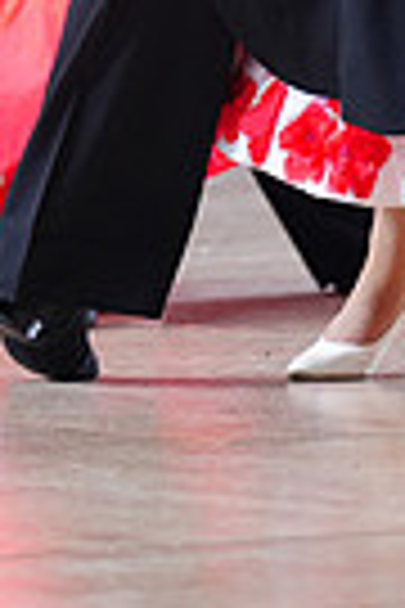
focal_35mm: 858
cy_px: -545
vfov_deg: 2.4
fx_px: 14478
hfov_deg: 1.6
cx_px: 475
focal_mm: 200
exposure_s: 1/500
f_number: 2.8
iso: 1000
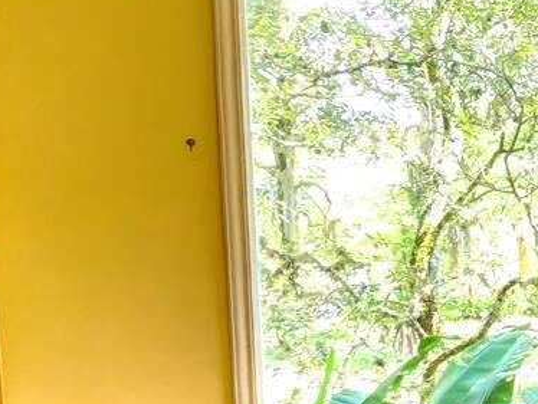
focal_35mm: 50
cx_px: 860
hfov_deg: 25.4
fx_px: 778
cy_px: 231
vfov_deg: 29.1
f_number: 2.2
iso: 320
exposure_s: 1/60.2
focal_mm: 2.2
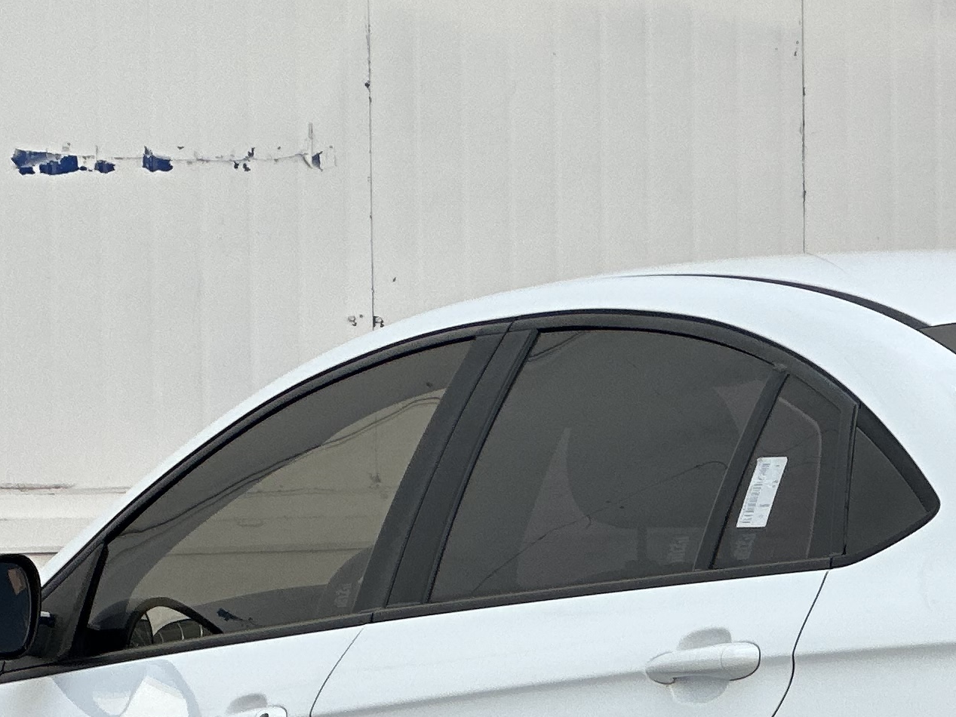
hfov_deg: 8.0
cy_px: 788
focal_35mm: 245
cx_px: 1080
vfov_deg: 6.0
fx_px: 6766
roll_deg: +1.5
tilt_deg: -2.6
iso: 32
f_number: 2.8
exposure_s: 1/513
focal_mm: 9
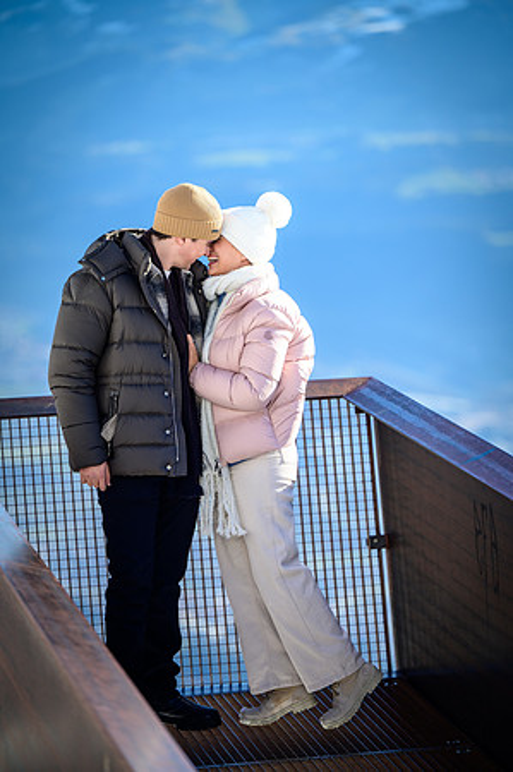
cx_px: 256
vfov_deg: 12.9
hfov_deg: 8.6
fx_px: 3428
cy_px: 386
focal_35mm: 160
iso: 100
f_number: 3.2
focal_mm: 160
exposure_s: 1/1000
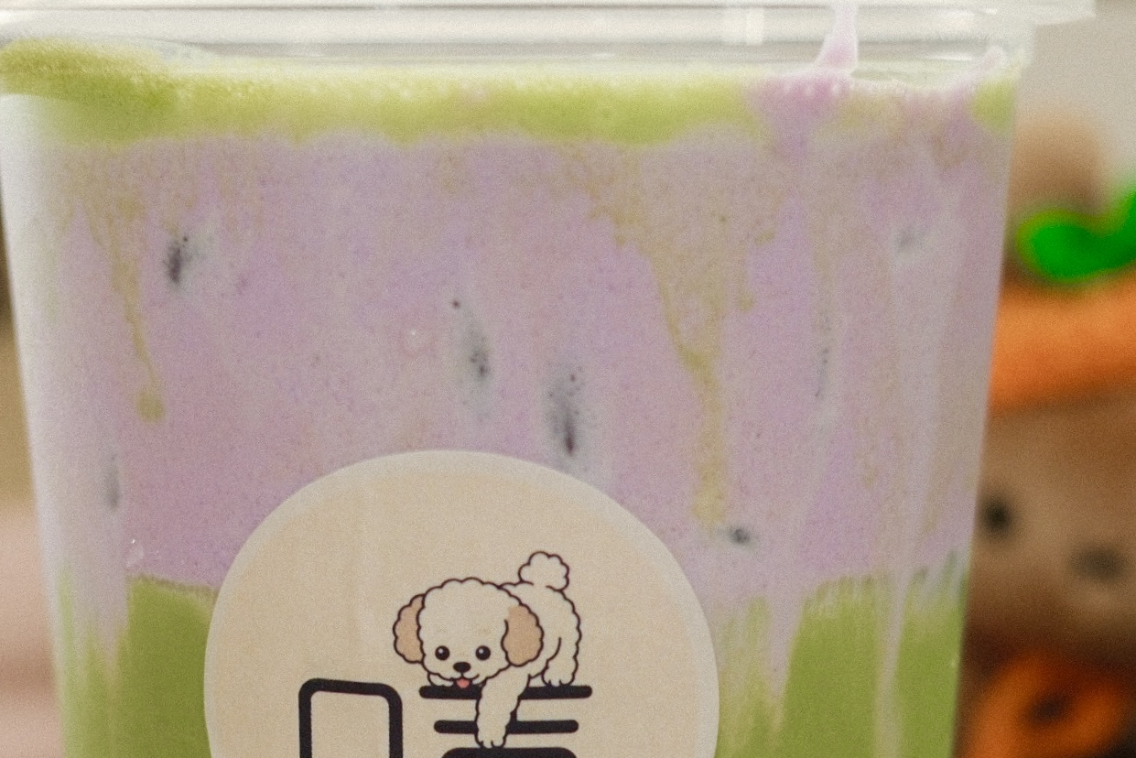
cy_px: 682
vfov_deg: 16.4
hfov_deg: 24.7
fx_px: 2588
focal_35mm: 82
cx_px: 520
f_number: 2.8
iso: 800
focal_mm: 23
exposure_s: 1/27
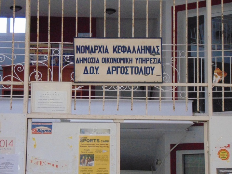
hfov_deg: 18.2
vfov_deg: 13.7
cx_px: 116
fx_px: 723
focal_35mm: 108
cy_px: 87
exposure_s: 1/160
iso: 500
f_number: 3.9
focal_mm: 19.4
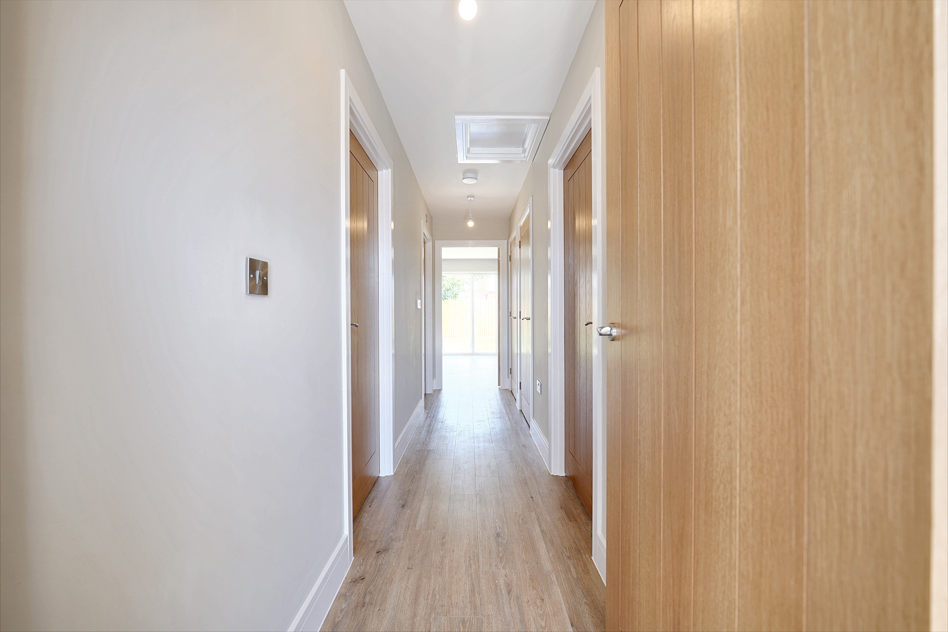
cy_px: 316
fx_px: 369
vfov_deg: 81.2
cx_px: 474
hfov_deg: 104.3
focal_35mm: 14
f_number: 4.5
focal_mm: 14
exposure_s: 1/160
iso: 100
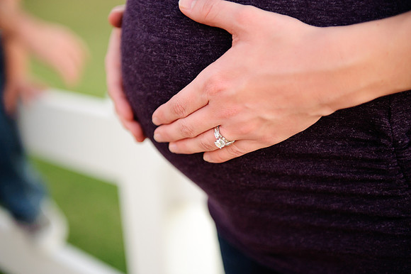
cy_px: 137
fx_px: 753
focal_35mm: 66
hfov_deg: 30.5
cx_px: 206
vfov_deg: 20.6
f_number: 2.8
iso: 1000
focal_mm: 66
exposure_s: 1/200
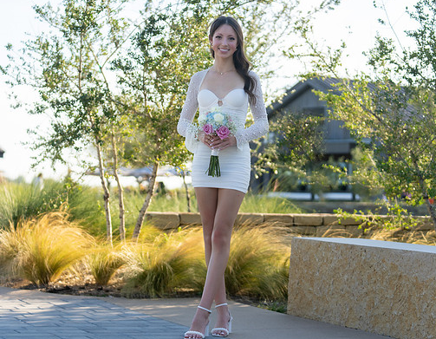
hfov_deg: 20.8
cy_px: 148
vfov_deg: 16.2
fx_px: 1187
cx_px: 192
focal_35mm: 93
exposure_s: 1/500
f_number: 2.8
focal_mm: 70
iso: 100
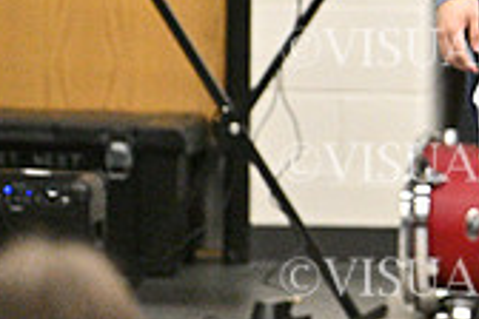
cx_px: 693
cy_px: -10
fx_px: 6878
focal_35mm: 517
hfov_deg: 4.0
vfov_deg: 2.7
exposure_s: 1/1000
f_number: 2.8
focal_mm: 150
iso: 12800
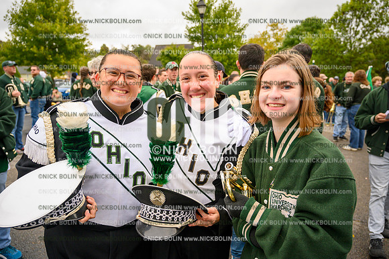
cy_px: 130
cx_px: 194
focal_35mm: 24
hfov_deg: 73.8
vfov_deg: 53.1
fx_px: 259
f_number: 4
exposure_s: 1/640
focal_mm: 24
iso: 1250
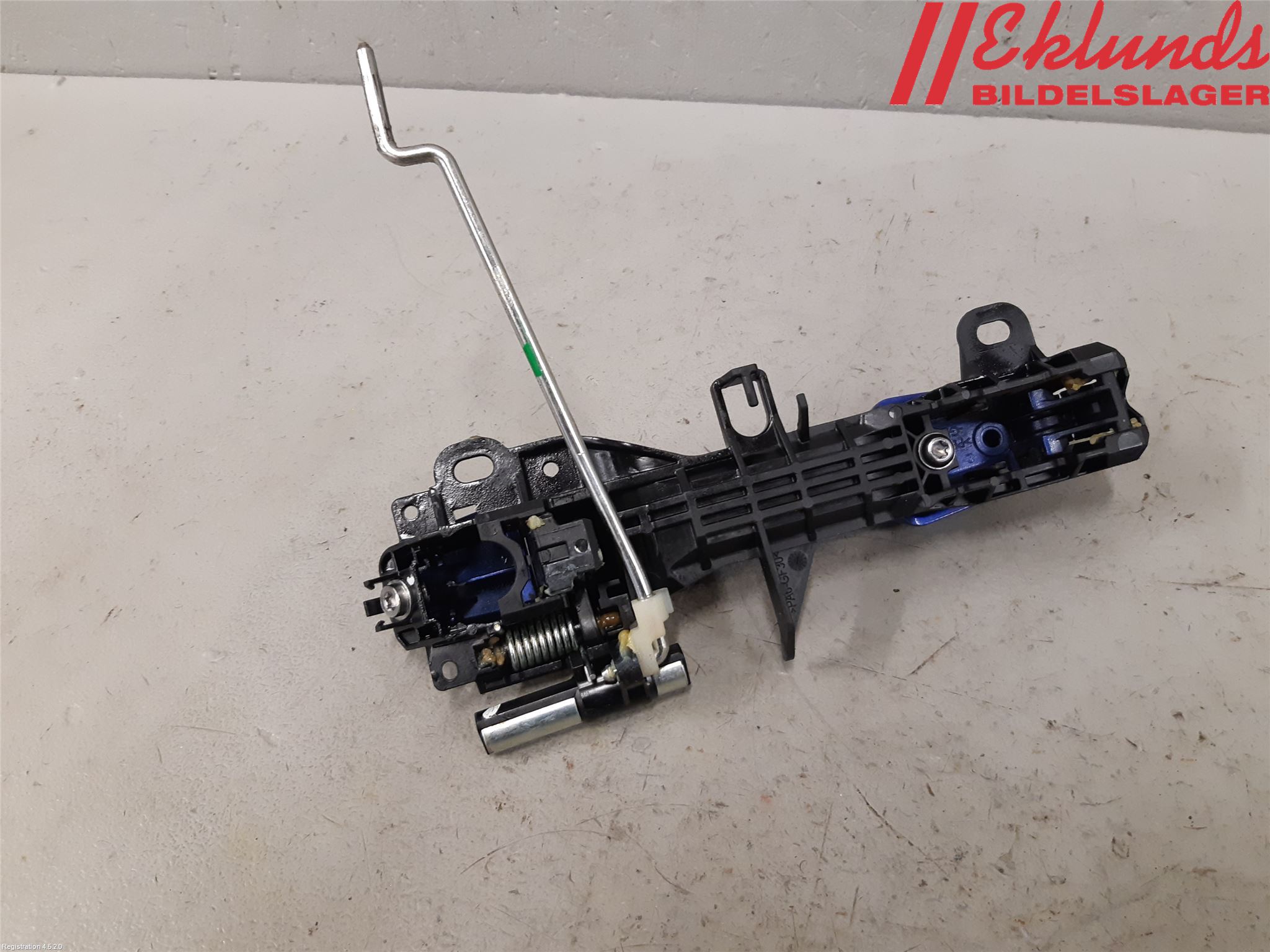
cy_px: 476
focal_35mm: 26
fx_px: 954
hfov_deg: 67.3
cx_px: 635
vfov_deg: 53.1
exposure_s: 1/50
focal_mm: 3.93
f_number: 1.7
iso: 200
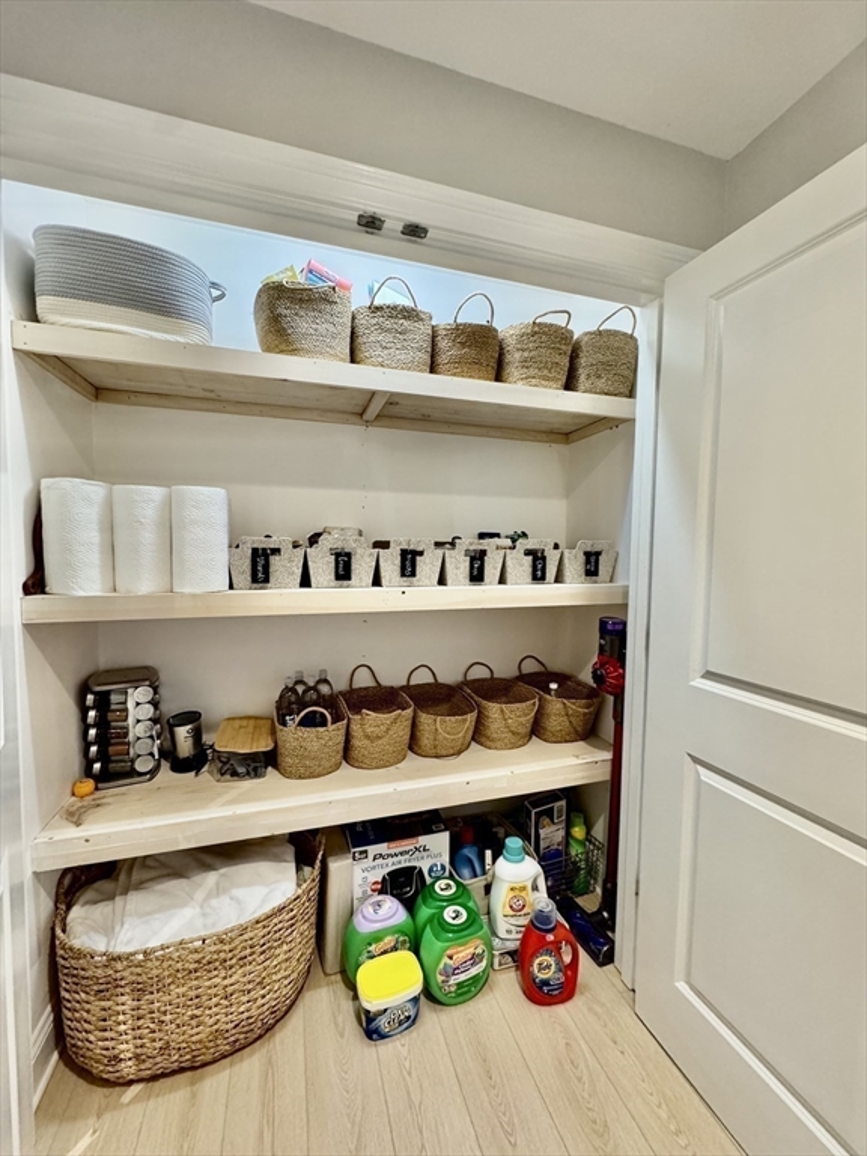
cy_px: 578
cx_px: 434
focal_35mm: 14
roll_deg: -0.1
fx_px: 468
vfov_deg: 102.1
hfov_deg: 85.7
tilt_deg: -3.9
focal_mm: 2.22
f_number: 2.2
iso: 400
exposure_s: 1/60
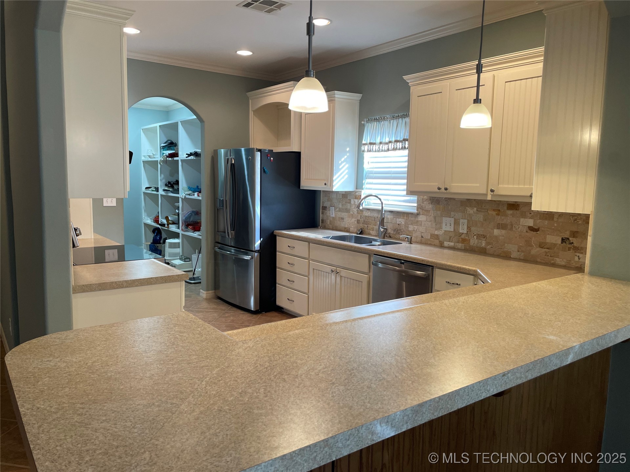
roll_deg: -0.7
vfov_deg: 53.1
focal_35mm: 26
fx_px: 473
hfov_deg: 67.3
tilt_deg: -8.2
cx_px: 315
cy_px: 236
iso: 80
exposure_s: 1/60
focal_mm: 4.2
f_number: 1.6
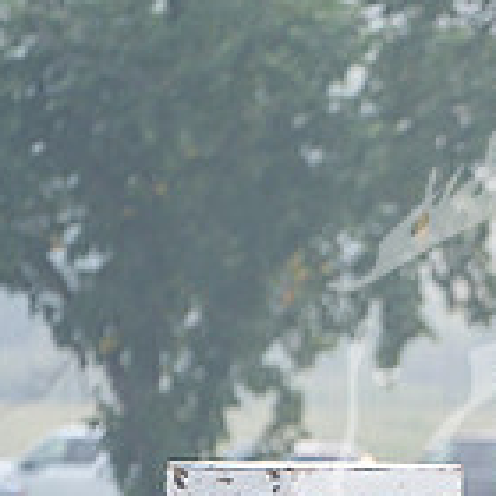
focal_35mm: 1187
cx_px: 783
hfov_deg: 1.5
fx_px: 19242
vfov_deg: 1.5
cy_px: 625
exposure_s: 1/800
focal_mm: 336
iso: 500
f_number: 5.6
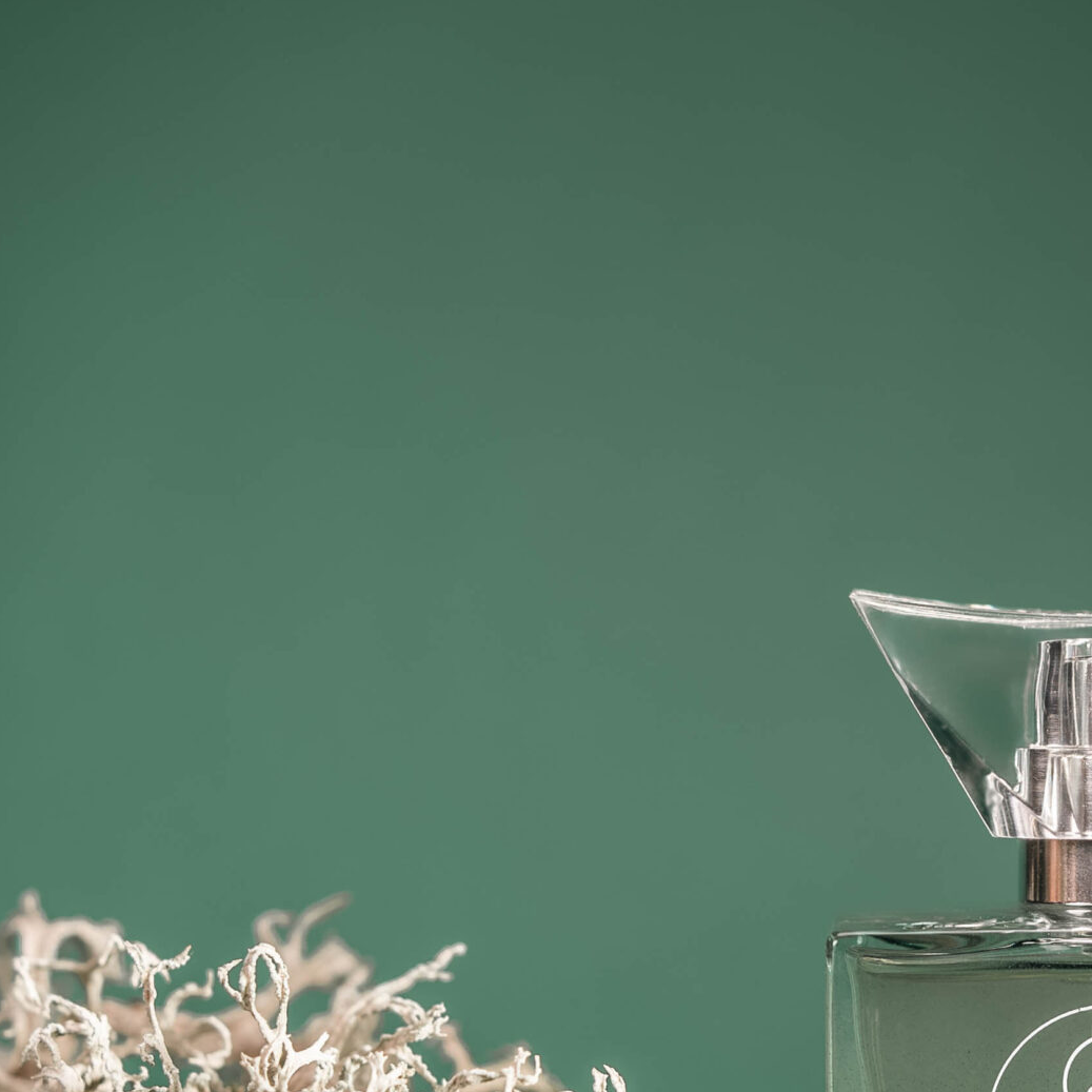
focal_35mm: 189
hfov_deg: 9.2
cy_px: 881
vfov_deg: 9.2
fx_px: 6745
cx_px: 1143
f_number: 4
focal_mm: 90
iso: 80
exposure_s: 1/100
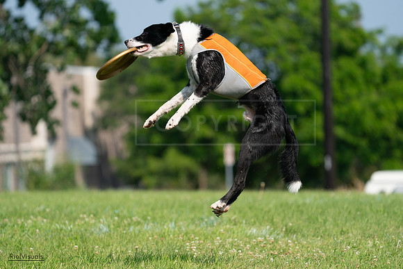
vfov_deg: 4.8
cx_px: 205
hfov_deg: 7.1
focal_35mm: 288
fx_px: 3226
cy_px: 134
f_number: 5.6
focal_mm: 280
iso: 1000
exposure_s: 1/4000
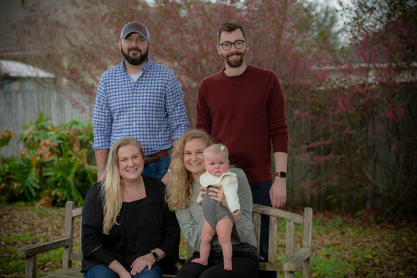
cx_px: 208
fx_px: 810
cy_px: 139
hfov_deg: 28.9
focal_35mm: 70
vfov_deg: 19.4
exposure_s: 1/200
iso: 160
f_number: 3.5
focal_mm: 70
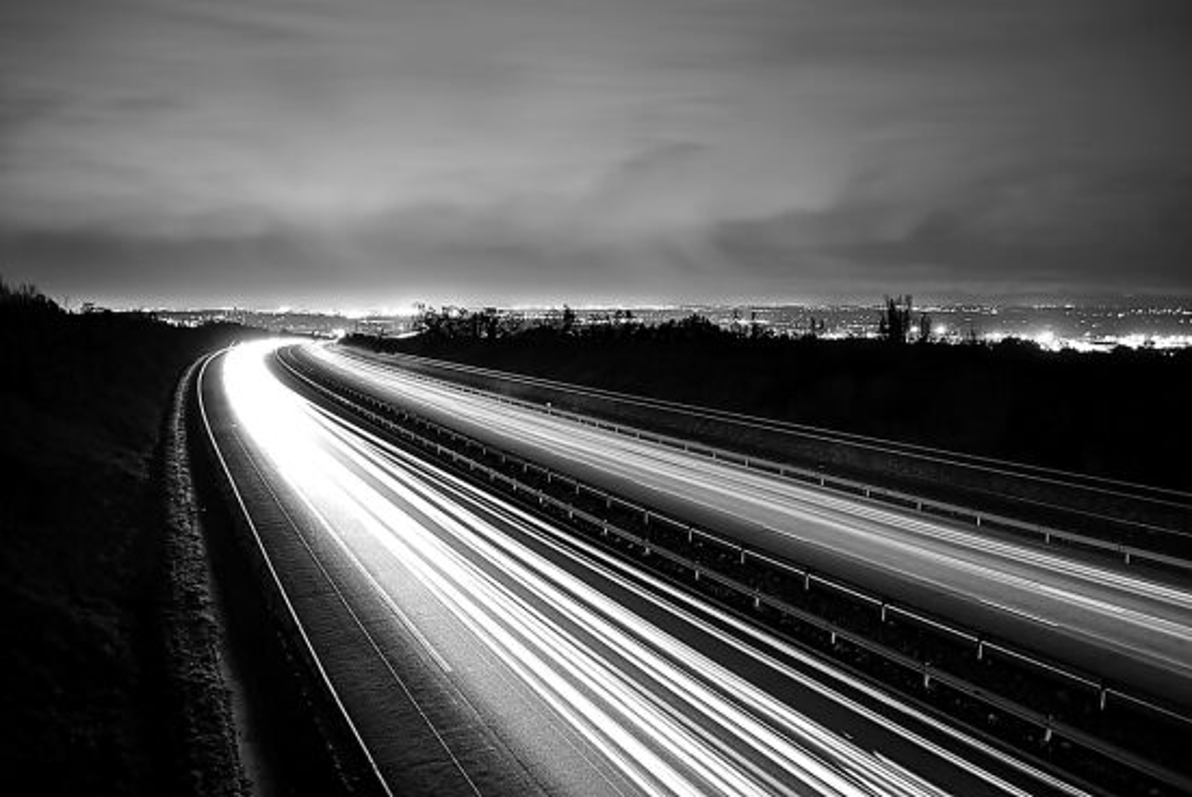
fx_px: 895
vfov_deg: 48.0
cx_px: 596
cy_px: 398
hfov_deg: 67.3
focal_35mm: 27
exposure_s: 30
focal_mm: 18
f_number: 4
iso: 100
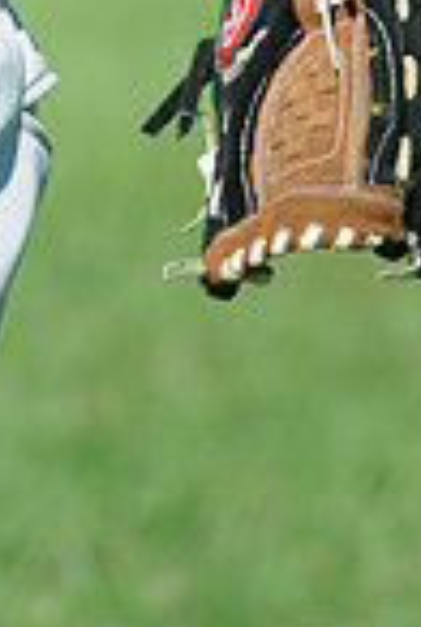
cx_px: -281
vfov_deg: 1.2
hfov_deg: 0.8
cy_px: -563
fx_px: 31092
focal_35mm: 1781
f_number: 4
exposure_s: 1/1250
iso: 200
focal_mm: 300
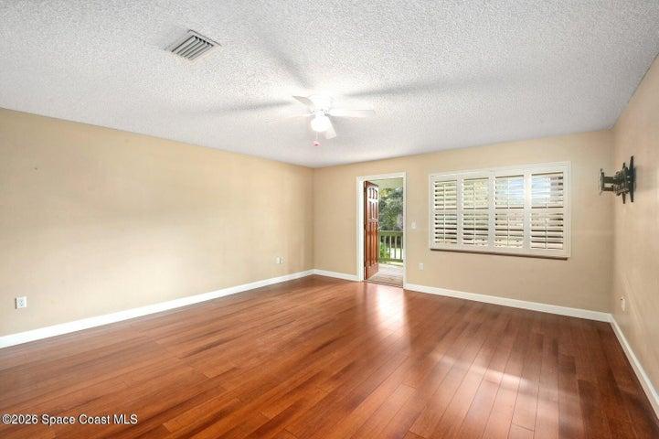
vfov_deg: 73.7
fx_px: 293
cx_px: 330
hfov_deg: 96.8
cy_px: 220
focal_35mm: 16
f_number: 9
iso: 800
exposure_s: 1
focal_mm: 16
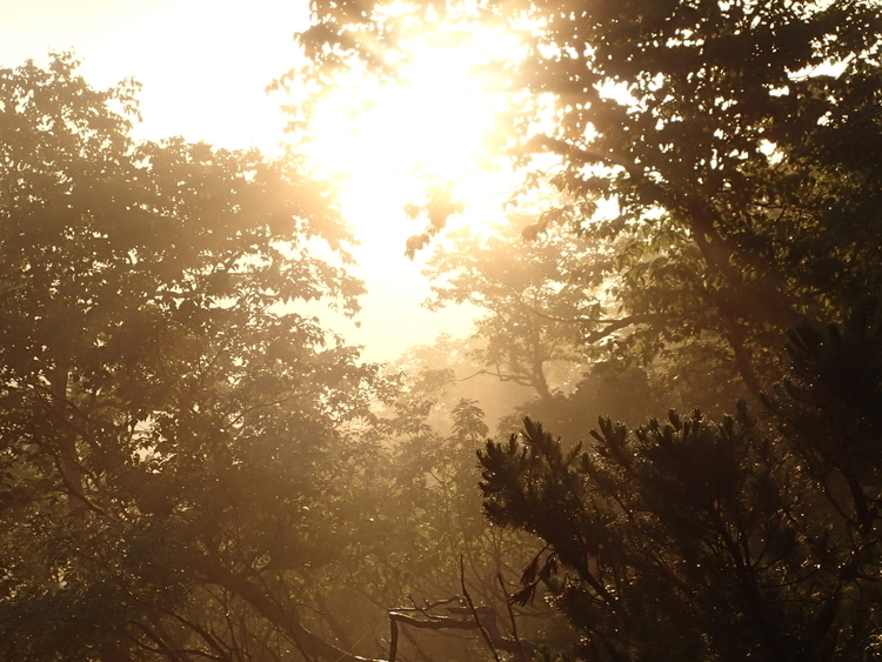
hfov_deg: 30.2
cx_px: 342
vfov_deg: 22.9
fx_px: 1631
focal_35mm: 64
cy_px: 355
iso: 100
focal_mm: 7.34
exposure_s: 1/160
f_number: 4
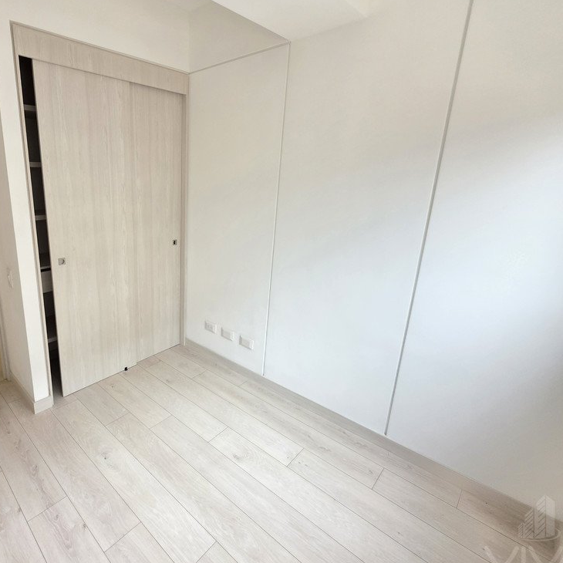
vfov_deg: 84.0
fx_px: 313
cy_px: 277
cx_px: 184
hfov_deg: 80.9
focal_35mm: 17
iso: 320
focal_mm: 2.2
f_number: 1.9
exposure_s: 1/359
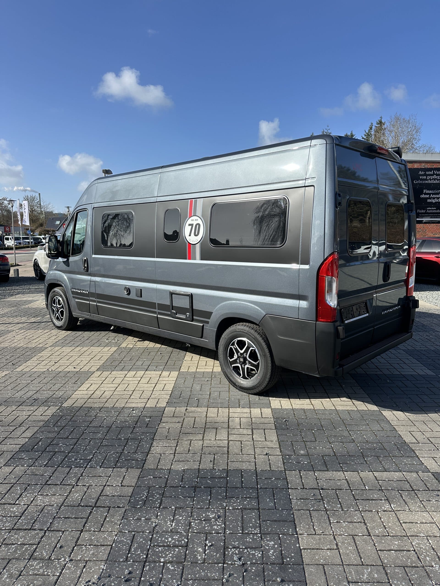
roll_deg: +0.3
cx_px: 220
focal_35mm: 24
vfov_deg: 71.6
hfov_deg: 56.8
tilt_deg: -8.7
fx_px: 407
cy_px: 293
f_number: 1.78
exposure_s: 1/3861
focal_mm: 6.86
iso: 80
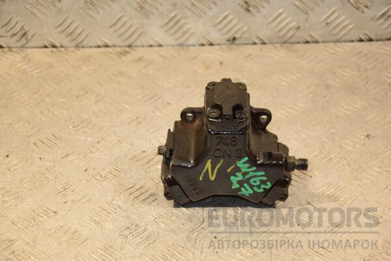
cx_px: 196
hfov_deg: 20.6
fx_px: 1075
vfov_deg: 13.8
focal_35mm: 99
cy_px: 130
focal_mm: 66
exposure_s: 1/200
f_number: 5.3
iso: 800
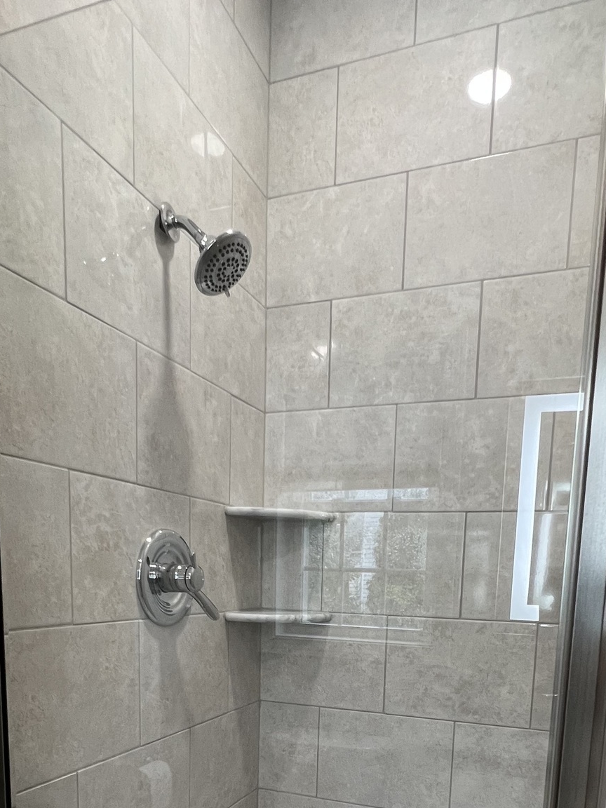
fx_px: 607
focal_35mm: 26
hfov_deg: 53.0
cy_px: 673
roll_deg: -1.4
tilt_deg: -8.6
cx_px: 317
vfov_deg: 60.5
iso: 200
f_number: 1.8
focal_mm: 1.57
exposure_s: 1/120
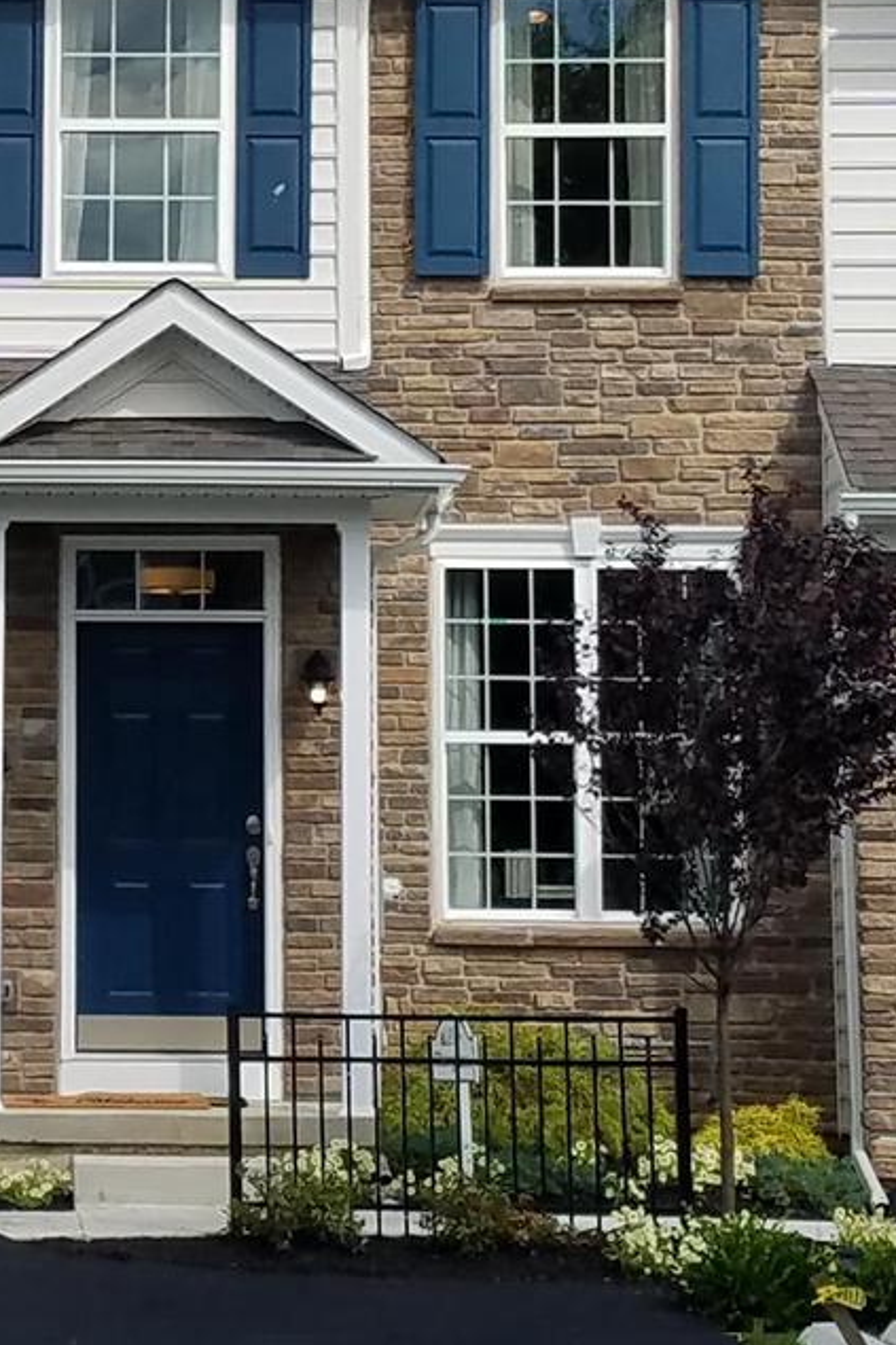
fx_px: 1718
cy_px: 438
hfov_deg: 28.4
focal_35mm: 46
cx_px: 138
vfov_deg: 42.1
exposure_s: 1/2536
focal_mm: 4.2
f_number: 1.7
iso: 50
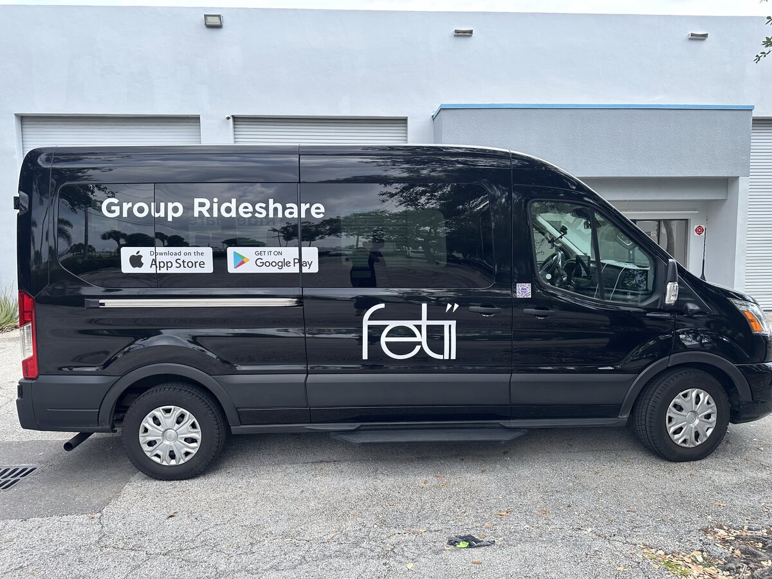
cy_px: 290
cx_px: 386
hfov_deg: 71.6
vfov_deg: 56.8
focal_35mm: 24
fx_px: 535
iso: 80
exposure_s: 1/1304
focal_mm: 6.86
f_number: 1.78
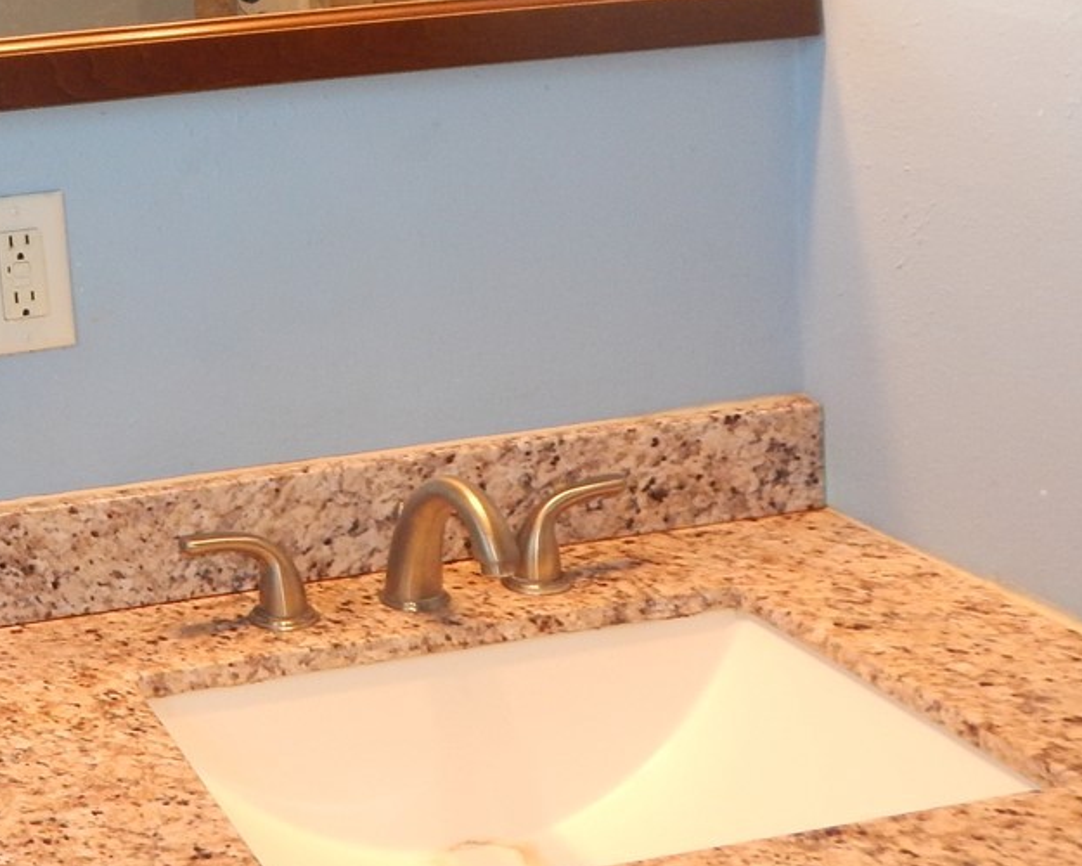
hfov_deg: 30.9
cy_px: 116
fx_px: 1761
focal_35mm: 55
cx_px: -68
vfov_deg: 26.8
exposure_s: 1/30
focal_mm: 4
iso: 200
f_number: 3
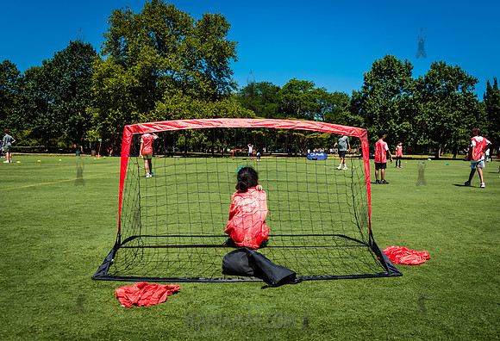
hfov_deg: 55.6
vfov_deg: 39.6
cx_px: 267
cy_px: 189
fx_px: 474
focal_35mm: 34
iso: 200
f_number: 4
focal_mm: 26
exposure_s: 1/1250
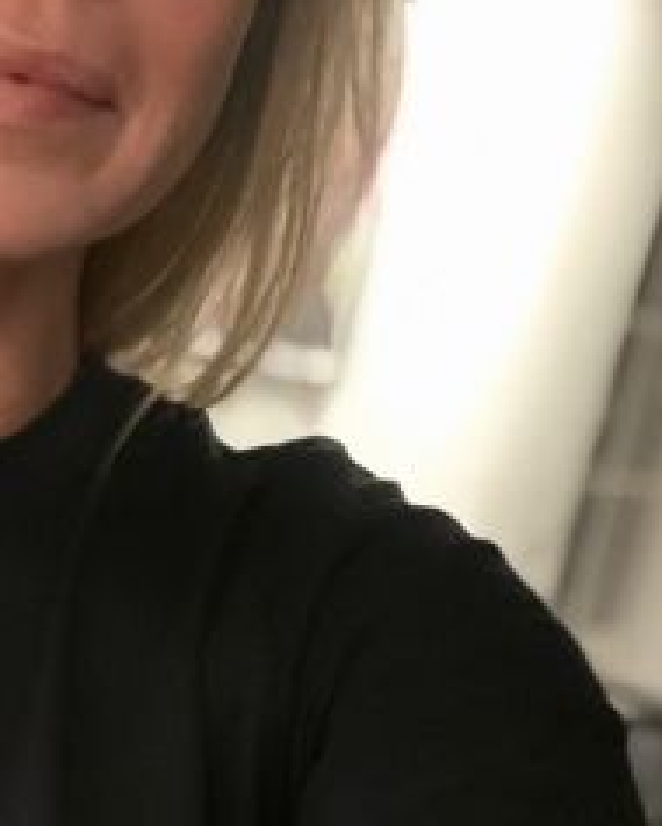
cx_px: -52
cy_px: 422
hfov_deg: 19.9
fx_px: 1810
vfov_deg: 25.7
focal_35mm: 74
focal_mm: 2.71
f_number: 2.2
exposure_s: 1/15
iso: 1250
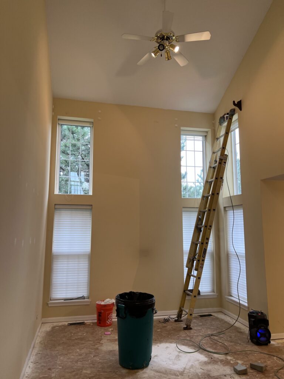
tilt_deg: +8.4
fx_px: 284
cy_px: 190
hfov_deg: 53.1
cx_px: 142
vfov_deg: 67.3
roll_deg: -0.8
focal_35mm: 26
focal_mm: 5.7
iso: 125
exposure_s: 1/120
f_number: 1.5
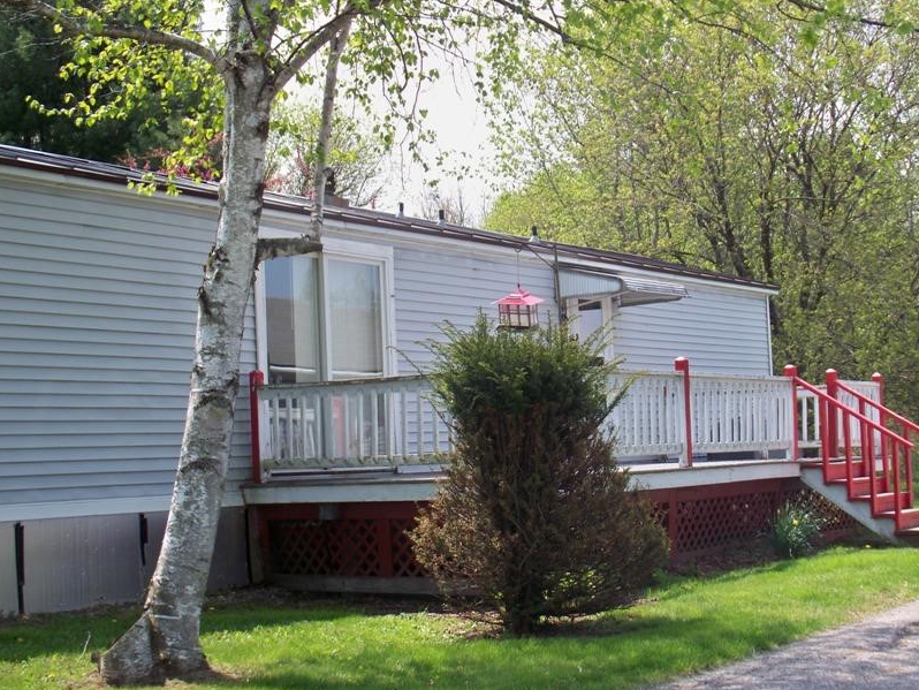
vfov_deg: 24.8
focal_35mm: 59
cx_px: 549
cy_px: 363
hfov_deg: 32.6
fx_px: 1567
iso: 80
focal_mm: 9.86
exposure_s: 1/500
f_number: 2.9
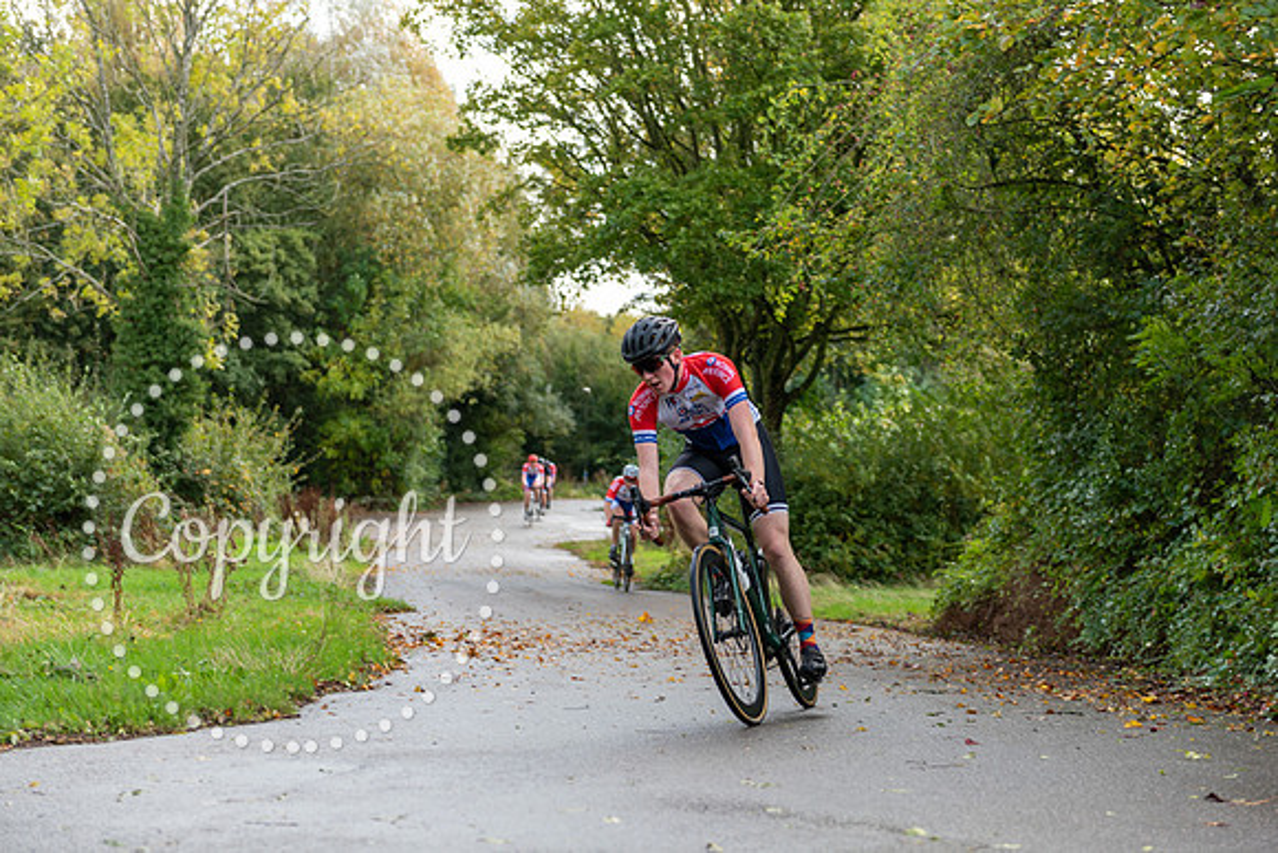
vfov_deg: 20.6
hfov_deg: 30.5
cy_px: 426
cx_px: 639
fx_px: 2343
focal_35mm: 66
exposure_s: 1/320
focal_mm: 66
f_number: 3.2
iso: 200
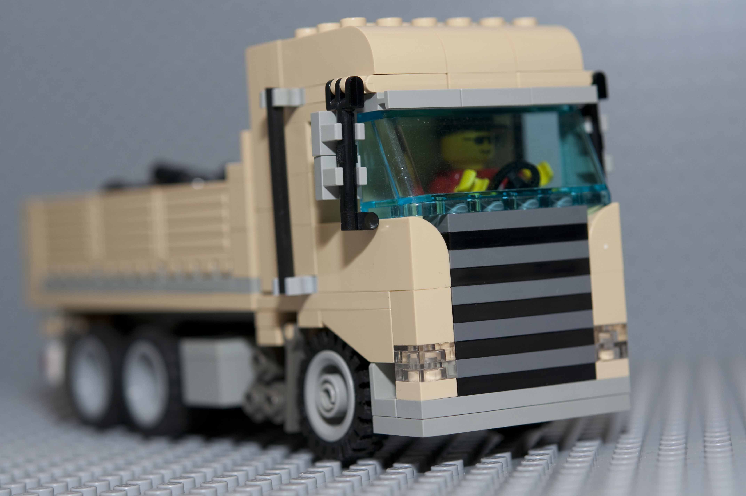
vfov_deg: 15.2
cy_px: 248
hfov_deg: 22.6
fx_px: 1863
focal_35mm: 90
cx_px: 373
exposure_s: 1/60
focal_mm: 60
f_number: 5.6
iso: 200
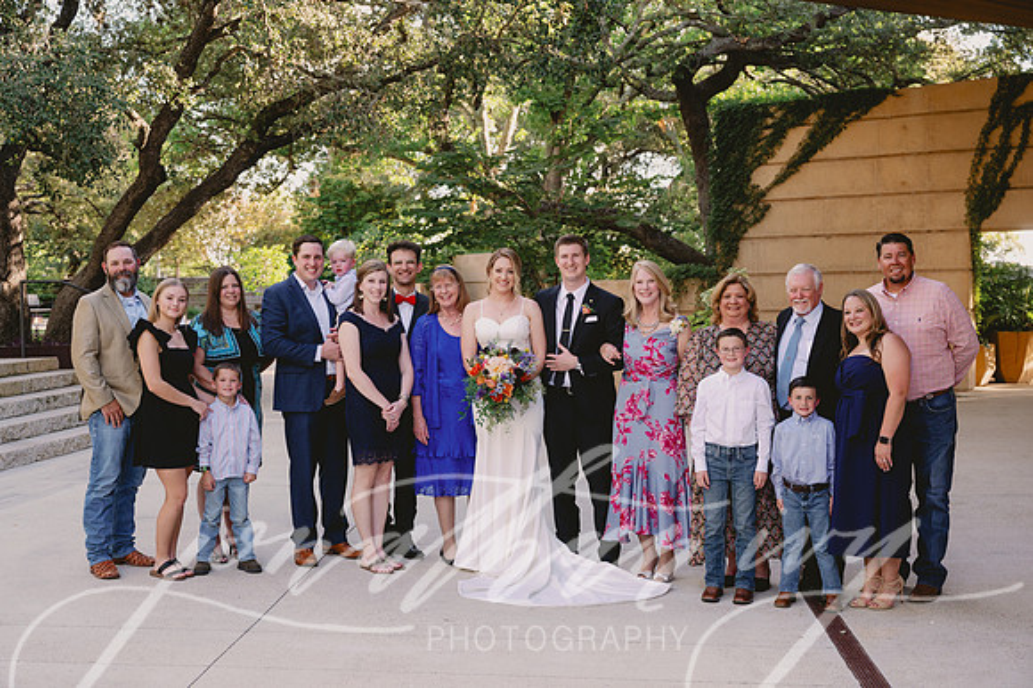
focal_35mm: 47
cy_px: 344
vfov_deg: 28.6
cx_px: 516
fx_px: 1348
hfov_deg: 41.9
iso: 800
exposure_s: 1/640
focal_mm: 47
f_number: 4.5
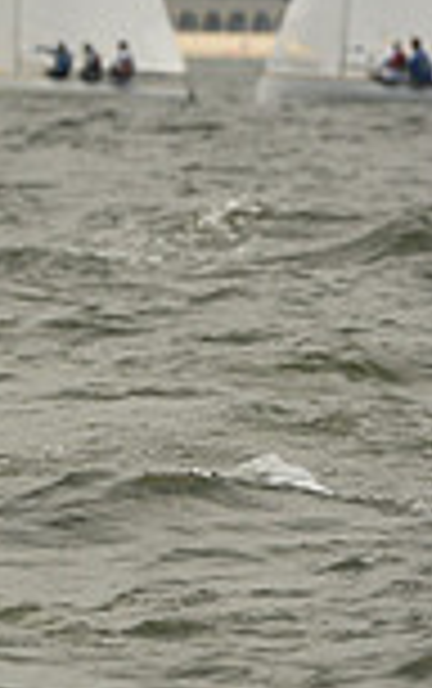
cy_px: 160
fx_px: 21715
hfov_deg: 1.1
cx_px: -868
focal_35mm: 1156
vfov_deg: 1.8
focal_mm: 300
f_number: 9
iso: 320
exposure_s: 1/1250
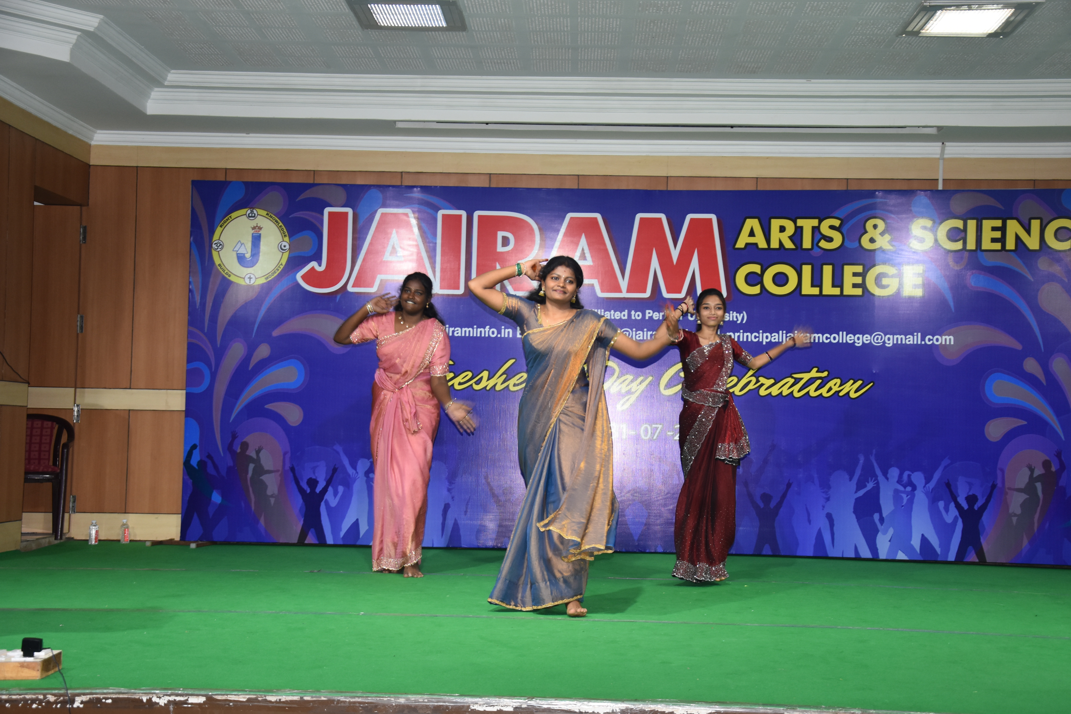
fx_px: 1428
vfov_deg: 28.1
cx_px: 536
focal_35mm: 48
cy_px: 357
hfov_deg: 41.1
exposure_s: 1/60
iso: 560
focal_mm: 32
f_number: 4.2
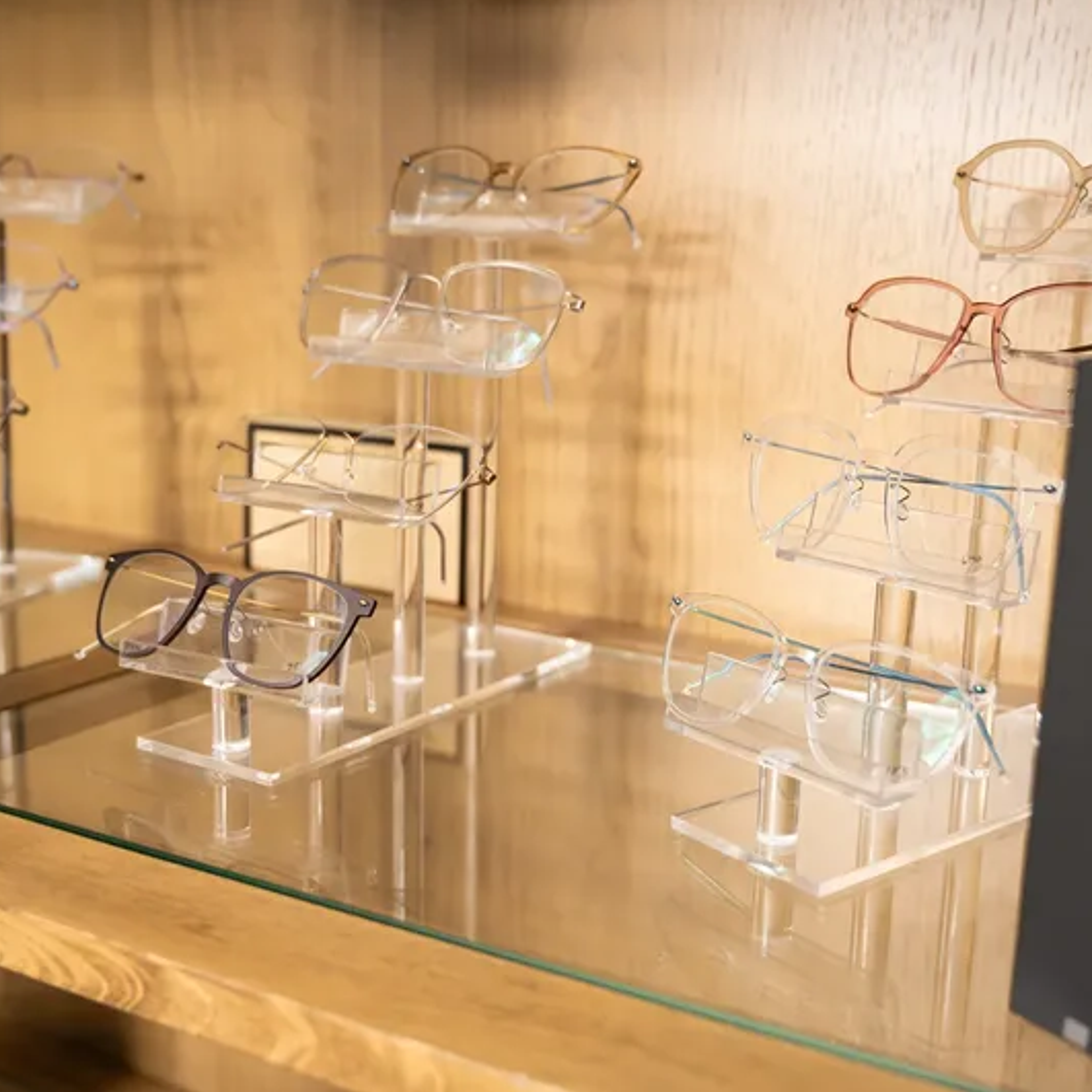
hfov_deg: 40.8
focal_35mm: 41
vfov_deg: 40.9
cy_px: 545
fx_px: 1463
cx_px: 640
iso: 320
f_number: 4
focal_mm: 32
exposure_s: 1/160
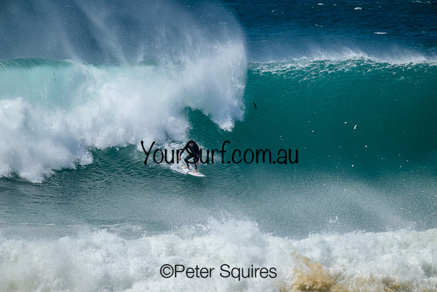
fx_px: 6799
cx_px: 218
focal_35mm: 560
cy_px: 146
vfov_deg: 2.5
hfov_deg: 3.7
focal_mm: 560
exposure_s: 1/2000
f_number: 8
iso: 800
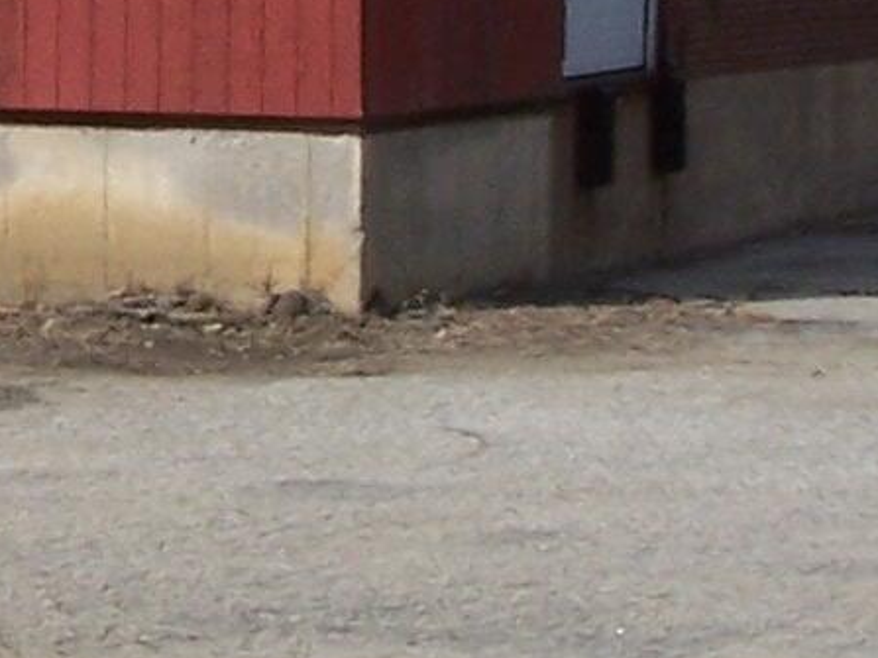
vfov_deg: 6.7
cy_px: -191
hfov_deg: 9.0
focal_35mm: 219
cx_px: -2
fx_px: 5553
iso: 80
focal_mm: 6.3
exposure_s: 1/750
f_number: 5.6
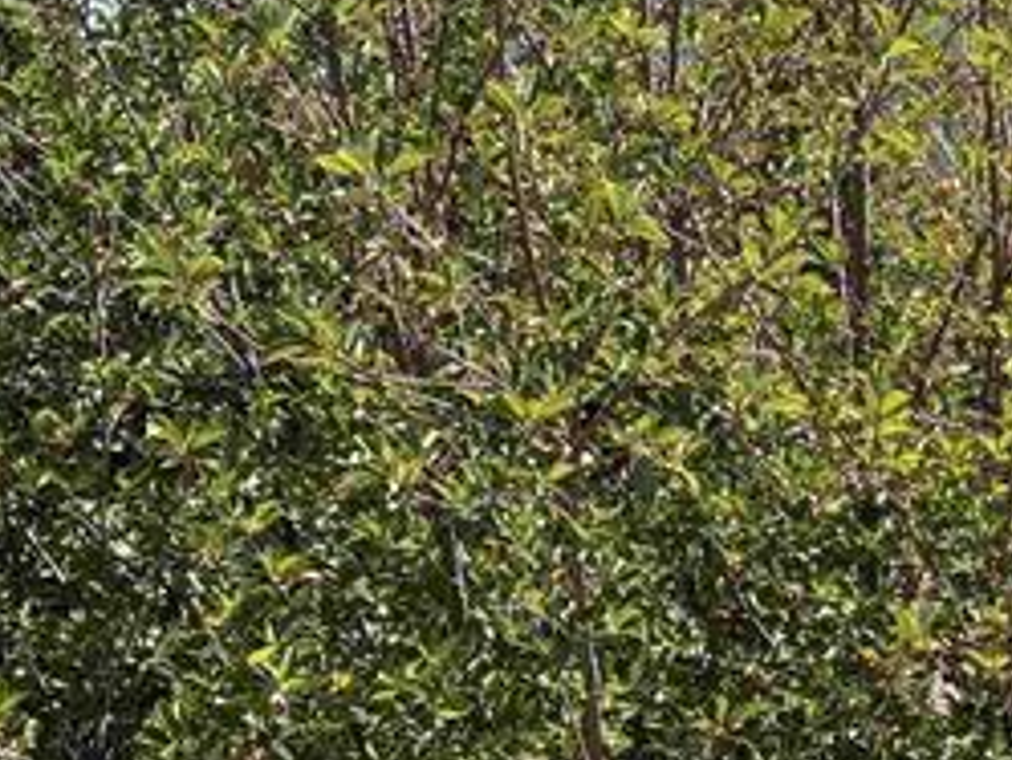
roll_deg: +2.5
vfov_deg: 13.8
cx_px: 1199
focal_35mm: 107
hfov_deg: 17.5
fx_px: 3130
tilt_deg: -8.0
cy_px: 585
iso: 50
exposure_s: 1/1751
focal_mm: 5.96
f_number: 1.6
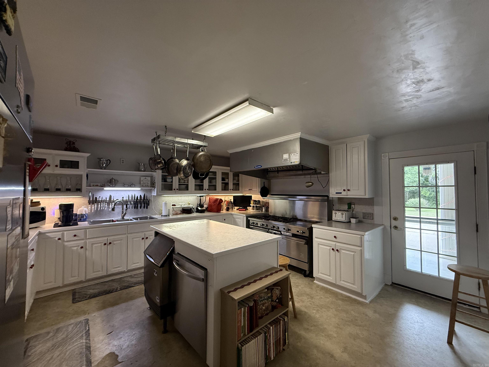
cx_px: 244
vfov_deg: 85.7
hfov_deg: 102.1
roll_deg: -0.4
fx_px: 198
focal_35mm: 14
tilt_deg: +2.4
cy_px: 184
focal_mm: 2.22
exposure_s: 1/120
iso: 400
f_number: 2.2
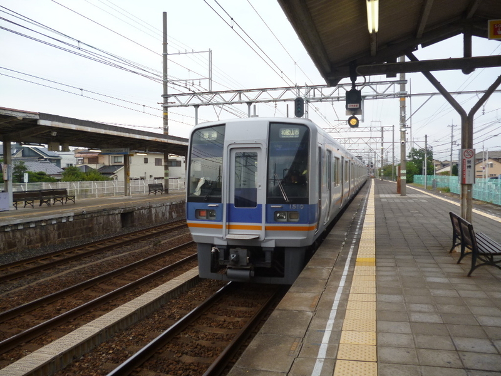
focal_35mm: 28
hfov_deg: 63.4
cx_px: 250
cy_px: 188
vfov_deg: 49.7
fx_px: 405
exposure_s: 1/160
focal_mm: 5
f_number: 3.1
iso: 100
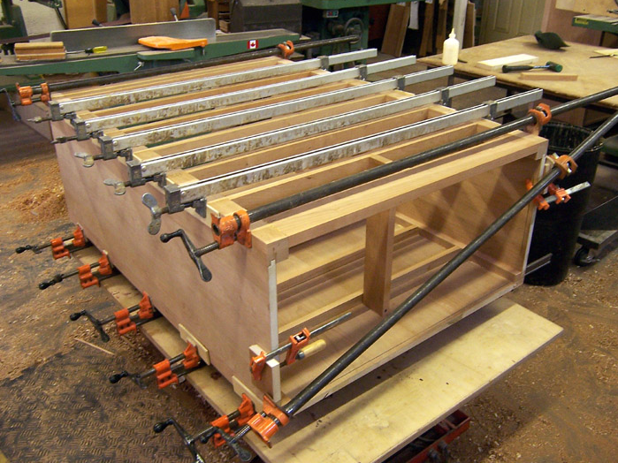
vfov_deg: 41.8
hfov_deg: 54.0
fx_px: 607
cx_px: 311
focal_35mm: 34
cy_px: 228
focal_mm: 5.5
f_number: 3.4
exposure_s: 1/15
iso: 140
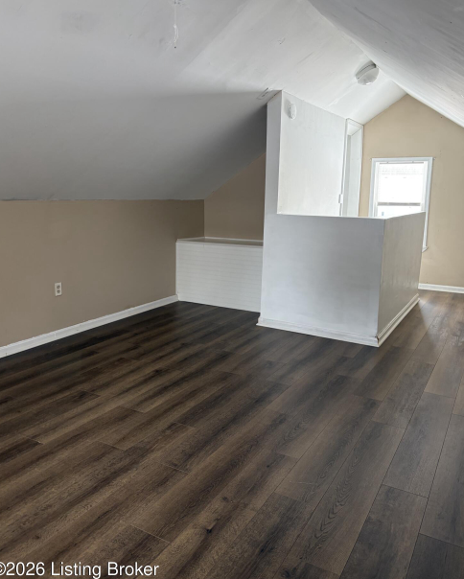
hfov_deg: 51.6
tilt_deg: -9.7
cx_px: 230
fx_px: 480
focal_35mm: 28
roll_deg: +0.7
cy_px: 278
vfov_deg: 62.2
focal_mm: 5.96
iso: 125
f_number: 1.6
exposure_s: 1/77
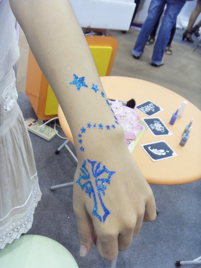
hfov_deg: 36.8
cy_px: 134
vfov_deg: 47.9
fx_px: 302
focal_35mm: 39
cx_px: 100
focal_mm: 6.6
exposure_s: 1/15
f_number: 3.5
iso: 200
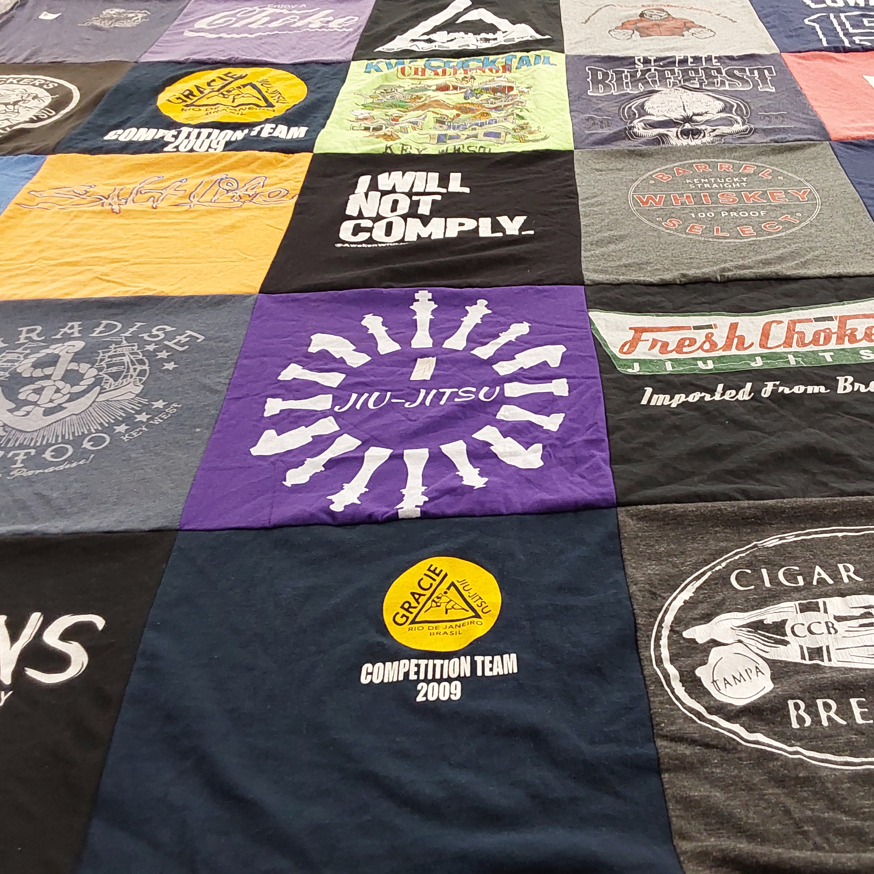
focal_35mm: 34
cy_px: 430
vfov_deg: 48.4
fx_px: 971
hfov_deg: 48.0
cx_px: 550
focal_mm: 2.91
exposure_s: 1/60
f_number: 1.9
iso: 250
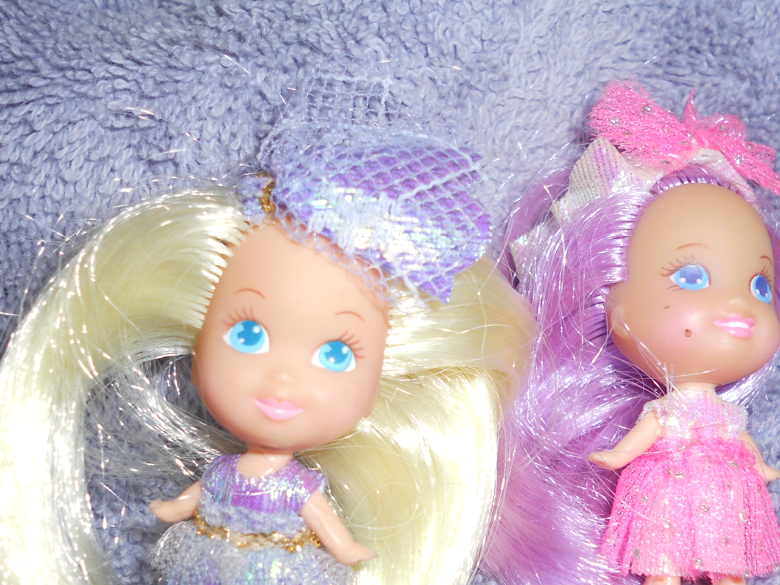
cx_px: 427
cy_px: 383
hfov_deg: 42.9
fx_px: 991
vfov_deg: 32.6
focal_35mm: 44
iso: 80
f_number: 8.8
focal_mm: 5.8
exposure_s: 1/25
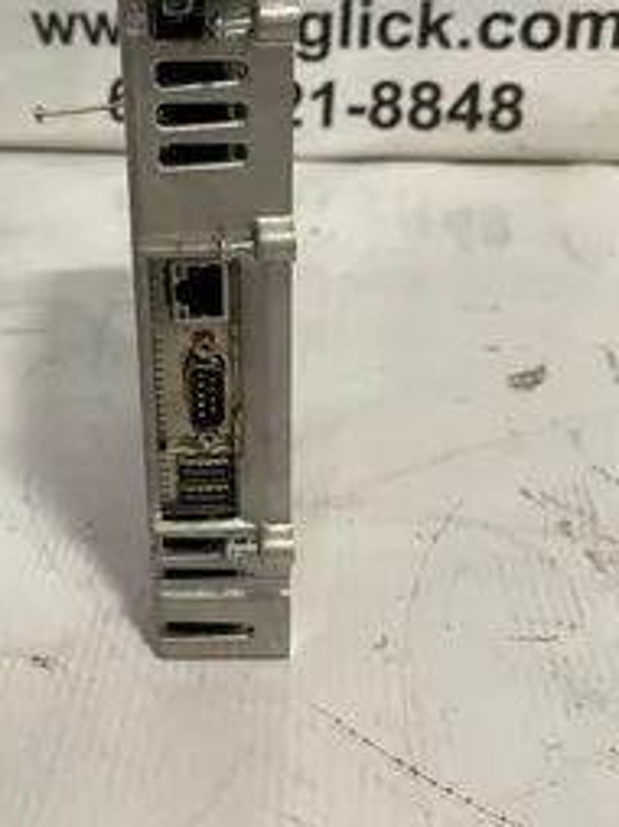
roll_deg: +2.8
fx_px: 979
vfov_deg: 44.6
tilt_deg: -22.8
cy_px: 231
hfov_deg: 34.2
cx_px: 143
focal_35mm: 41
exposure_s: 1/60
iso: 125
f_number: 1.6
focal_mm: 4.2
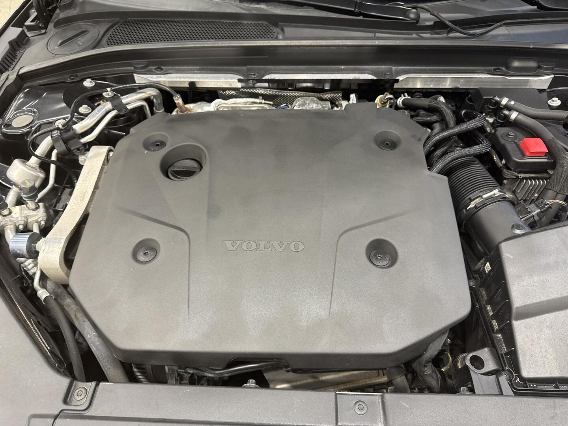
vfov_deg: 56.8
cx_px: 284
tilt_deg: -48.7
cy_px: 213
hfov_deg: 71.6
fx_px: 394
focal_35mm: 24
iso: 160
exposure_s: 1/50
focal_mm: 6.76
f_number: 1.78
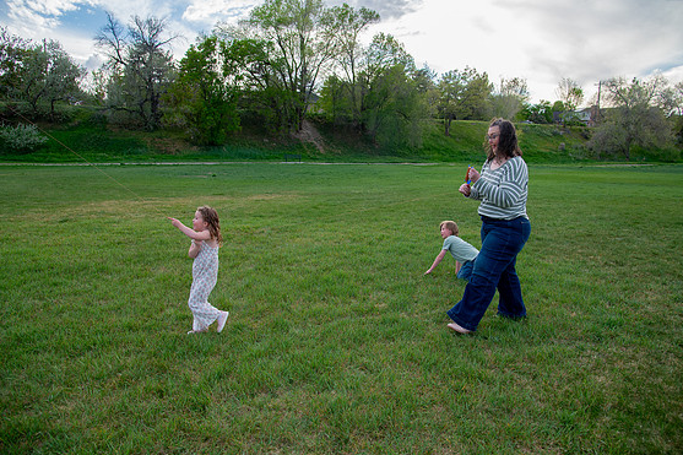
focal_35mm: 25
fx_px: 474
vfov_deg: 51.3
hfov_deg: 71.5
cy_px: 226
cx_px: 343
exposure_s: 1/500
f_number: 5
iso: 200
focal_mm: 24
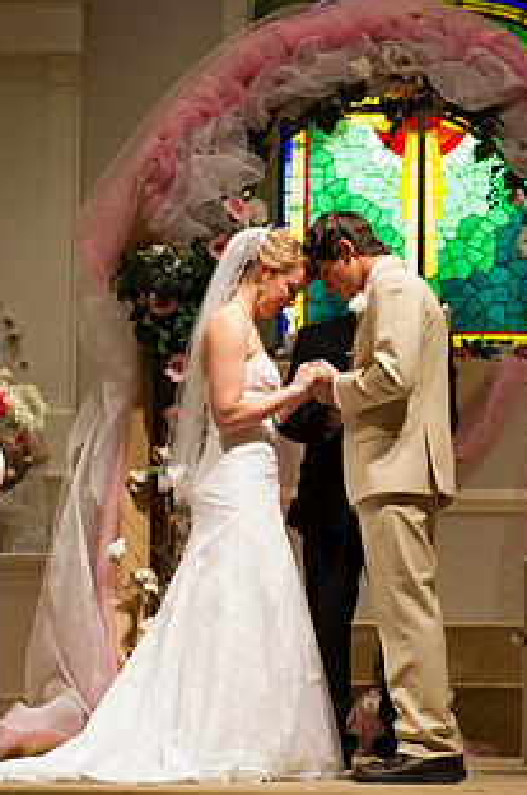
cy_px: 487
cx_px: 314
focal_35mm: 101
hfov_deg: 13.5
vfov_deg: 20.2
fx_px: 2225
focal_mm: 70
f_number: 4
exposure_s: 1/125
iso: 1600
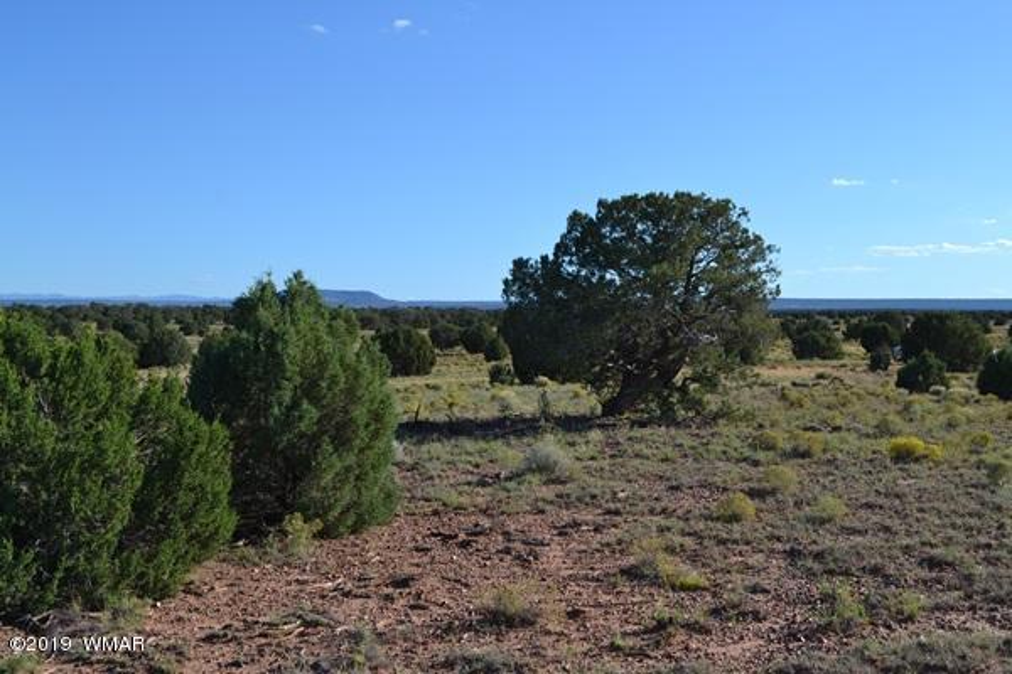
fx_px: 1265
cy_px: 337
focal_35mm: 45
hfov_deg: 43.6
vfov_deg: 29.9
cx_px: 506
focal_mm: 30
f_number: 8
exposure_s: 1/250
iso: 100
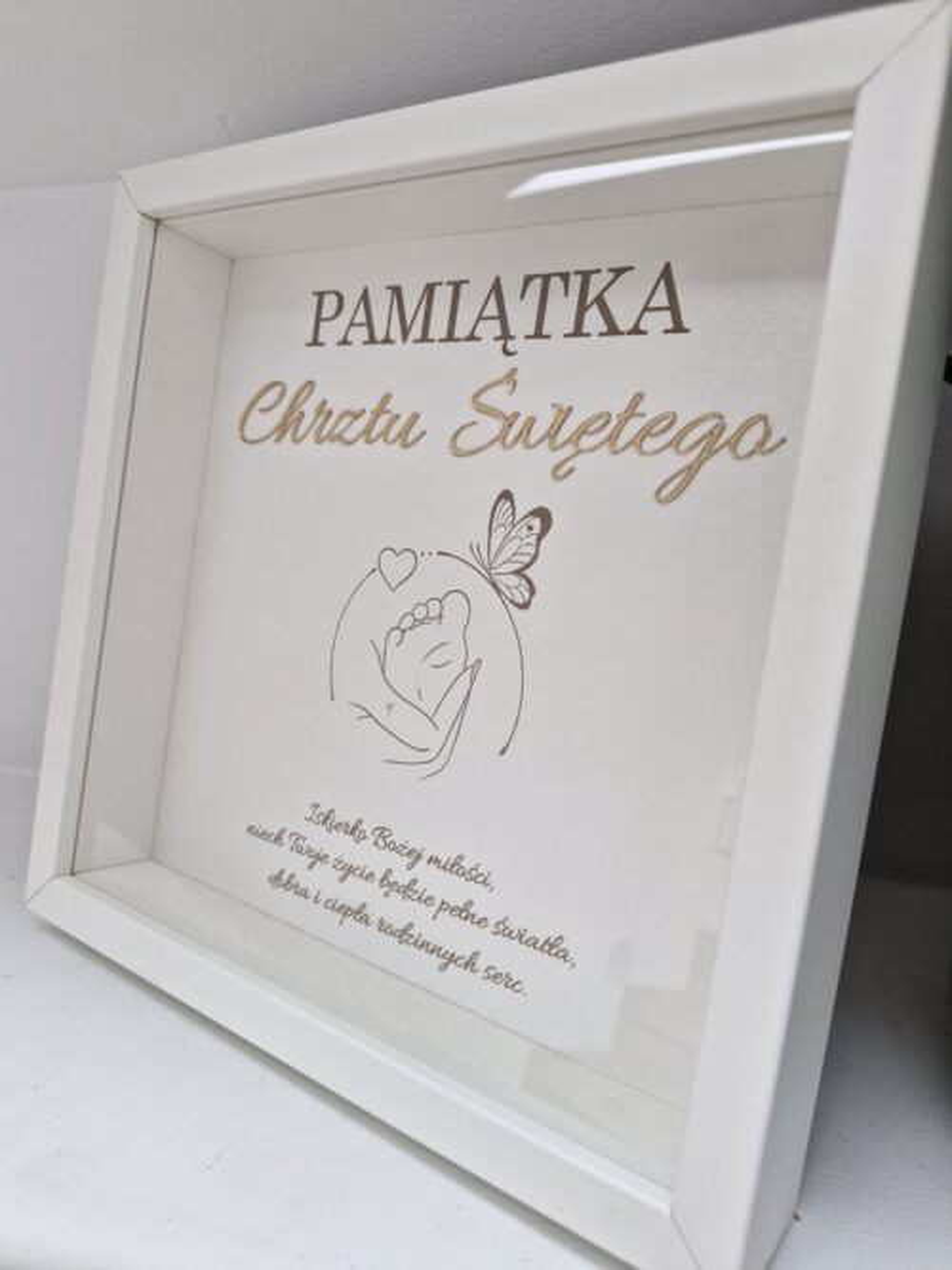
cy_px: 635
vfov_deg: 73.9
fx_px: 844
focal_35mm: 23
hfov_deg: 58.9
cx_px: 476
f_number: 1.8
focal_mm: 5.54
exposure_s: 1/100
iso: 250
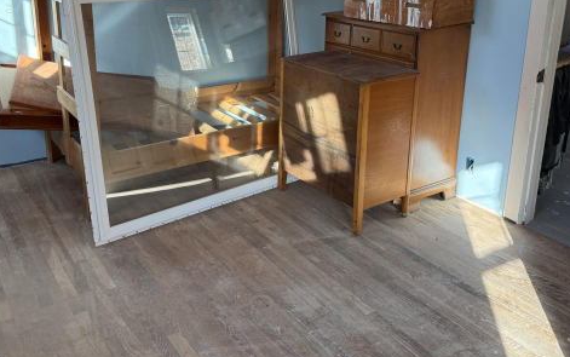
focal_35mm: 36
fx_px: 560
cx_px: 244
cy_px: 85
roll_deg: +0.4
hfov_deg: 53.8
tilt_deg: -14.7
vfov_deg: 34.6
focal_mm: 6.76
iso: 200
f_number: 1.78
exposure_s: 1/93
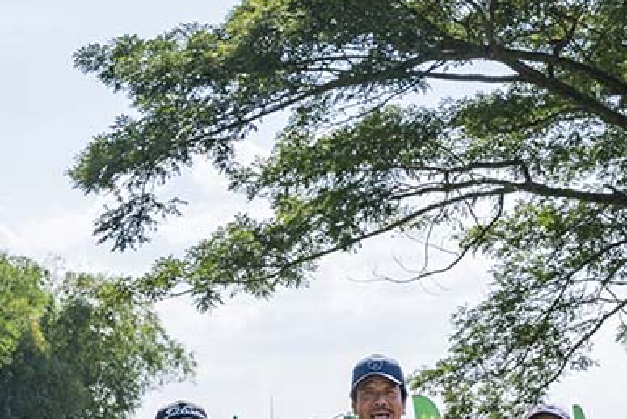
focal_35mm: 173
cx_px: 672
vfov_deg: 7.9
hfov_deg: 11.7
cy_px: 500
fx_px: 3014
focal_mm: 70
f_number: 9
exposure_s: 1/800
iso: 220
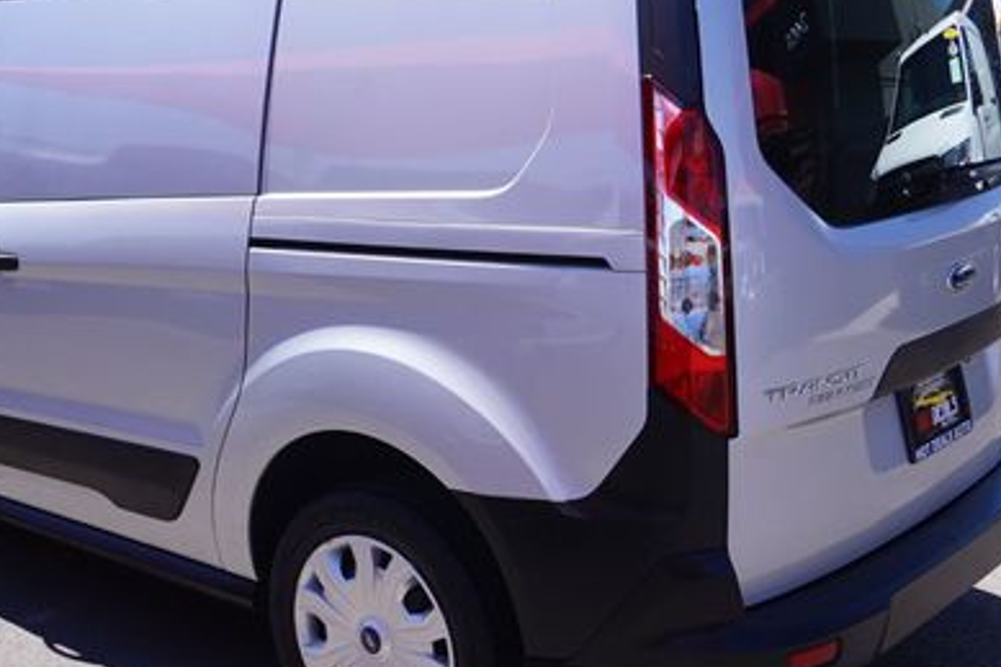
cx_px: 355
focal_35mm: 52
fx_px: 1440
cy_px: 327
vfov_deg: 26.1
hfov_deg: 38.0
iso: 100
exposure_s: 1/80
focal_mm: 21
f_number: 10
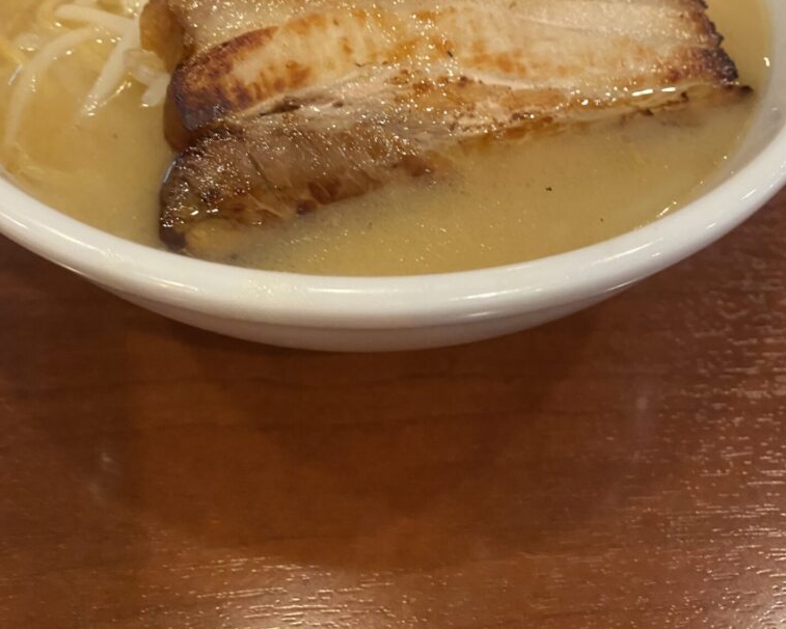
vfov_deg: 42.2
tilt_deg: -42.2
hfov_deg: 54.2
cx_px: 398
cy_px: 111
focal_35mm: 33
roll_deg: -3.6
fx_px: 768
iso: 400
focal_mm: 4.25
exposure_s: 1/60
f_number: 1.8
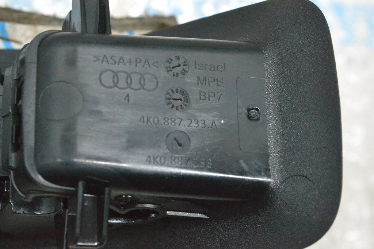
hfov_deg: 24.6
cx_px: 187
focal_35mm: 82
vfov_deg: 16.6
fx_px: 857
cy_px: 124
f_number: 10
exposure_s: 1/125
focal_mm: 55
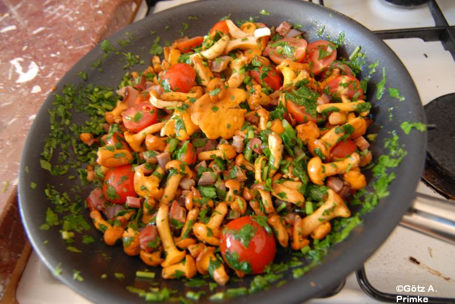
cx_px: 228
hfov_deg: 77.3
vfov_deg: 56.3
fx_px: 285
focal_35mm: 22
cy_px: 152
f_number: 4
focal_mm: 15
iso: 400
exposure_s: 1/13
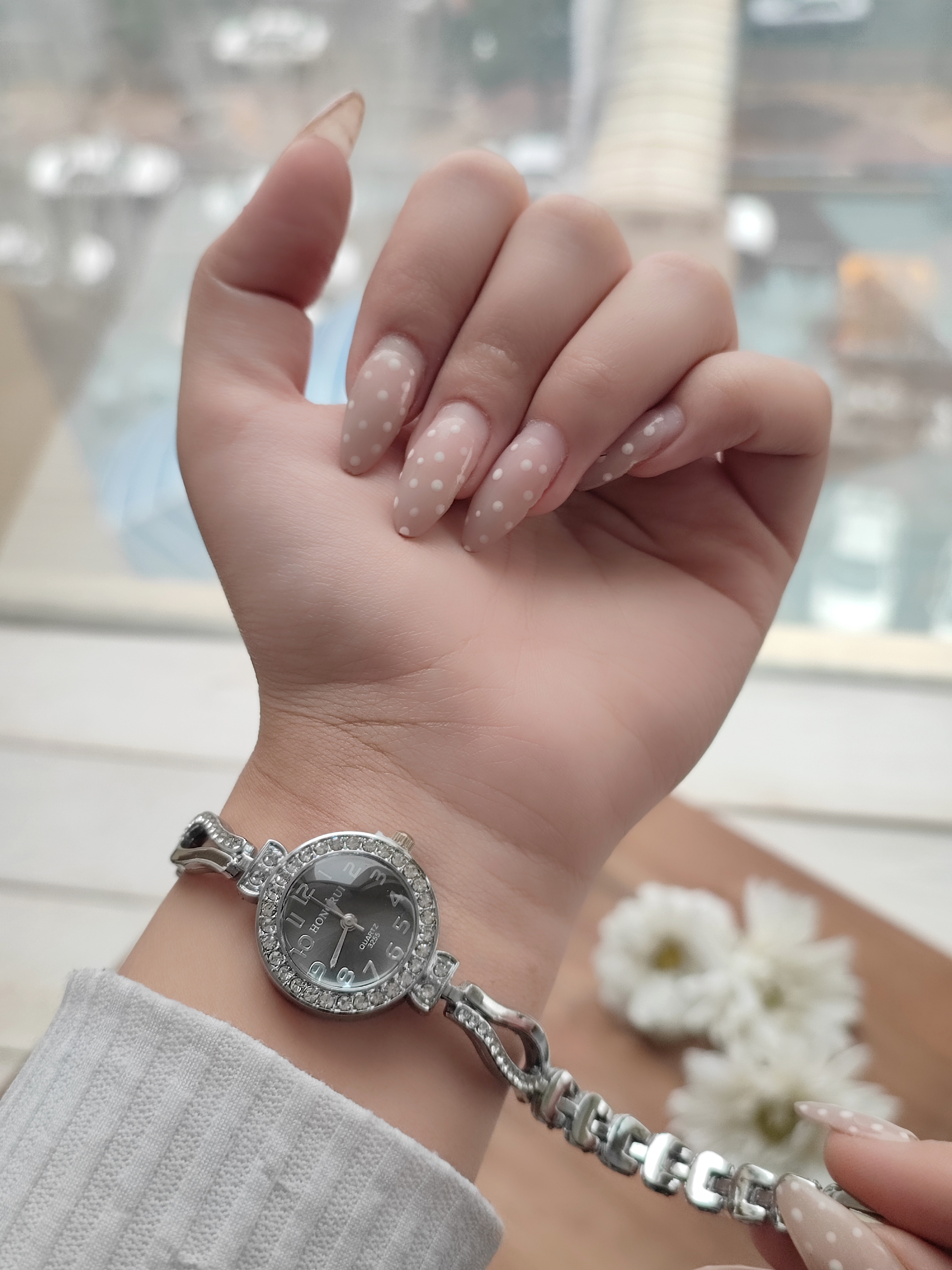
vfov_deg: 69.4
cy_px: 635
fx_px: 917
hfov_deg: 54.9
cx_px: 476
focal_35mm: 25
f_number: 1.75
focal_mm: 5.96
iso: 214
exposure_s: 1/100
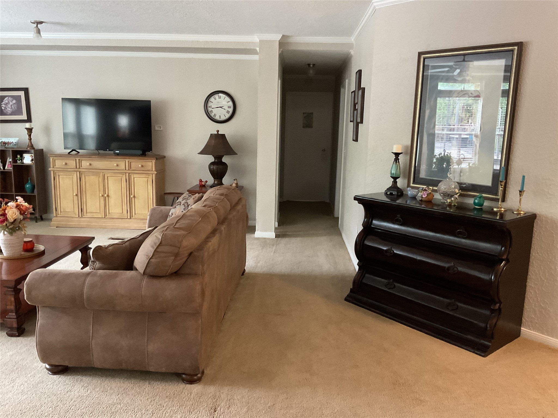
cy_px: 209
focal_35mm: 29
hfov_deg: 61.7
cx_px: 279
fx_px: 467
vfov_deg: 48.2
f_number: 1.8
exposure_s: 1/40
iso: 320
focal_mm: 3
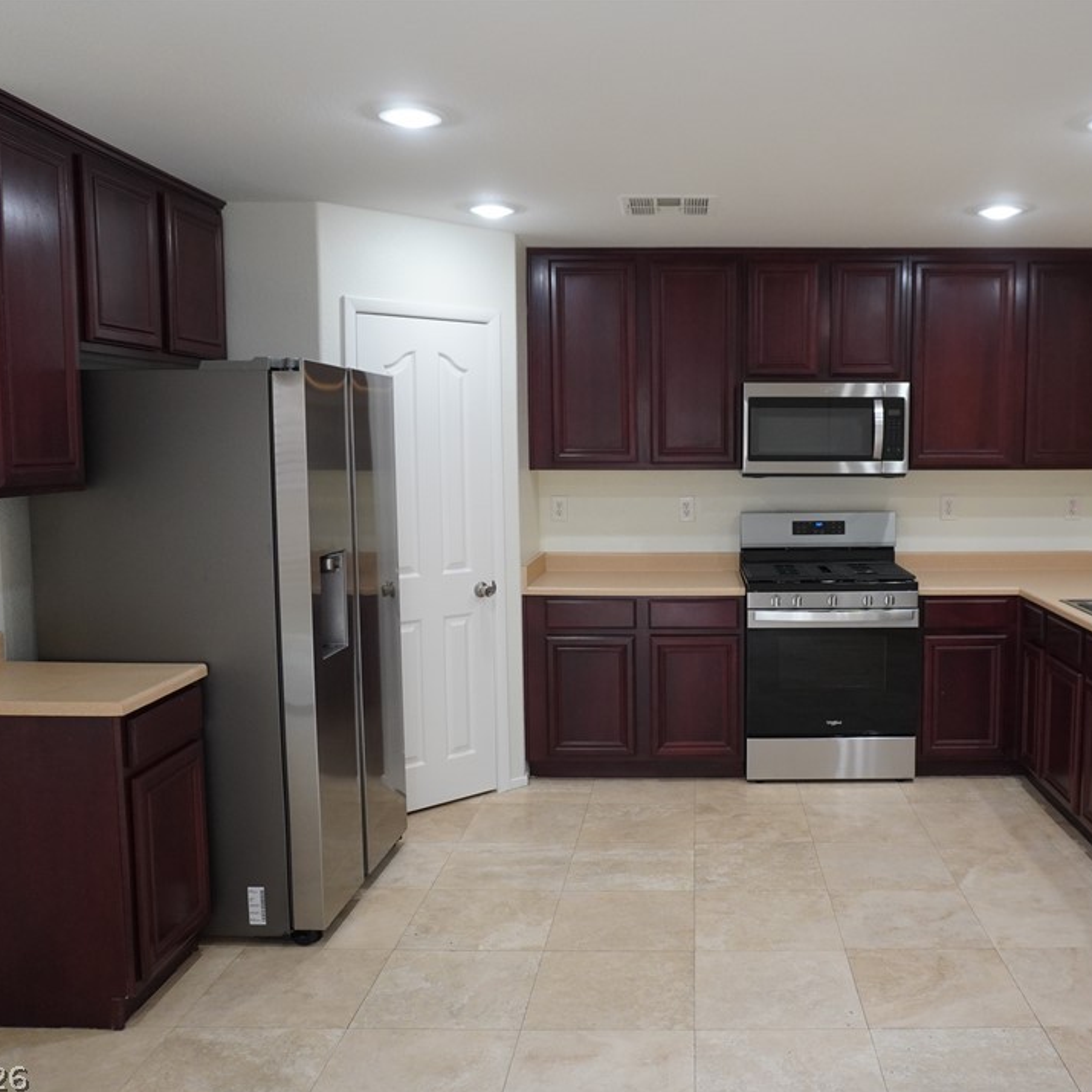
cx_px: 696
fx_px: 1106
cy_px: 550
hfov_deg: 51.9
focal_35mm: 31
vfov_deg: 52.5
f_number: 3.5
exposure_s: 1/125
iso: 1000
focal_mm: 16
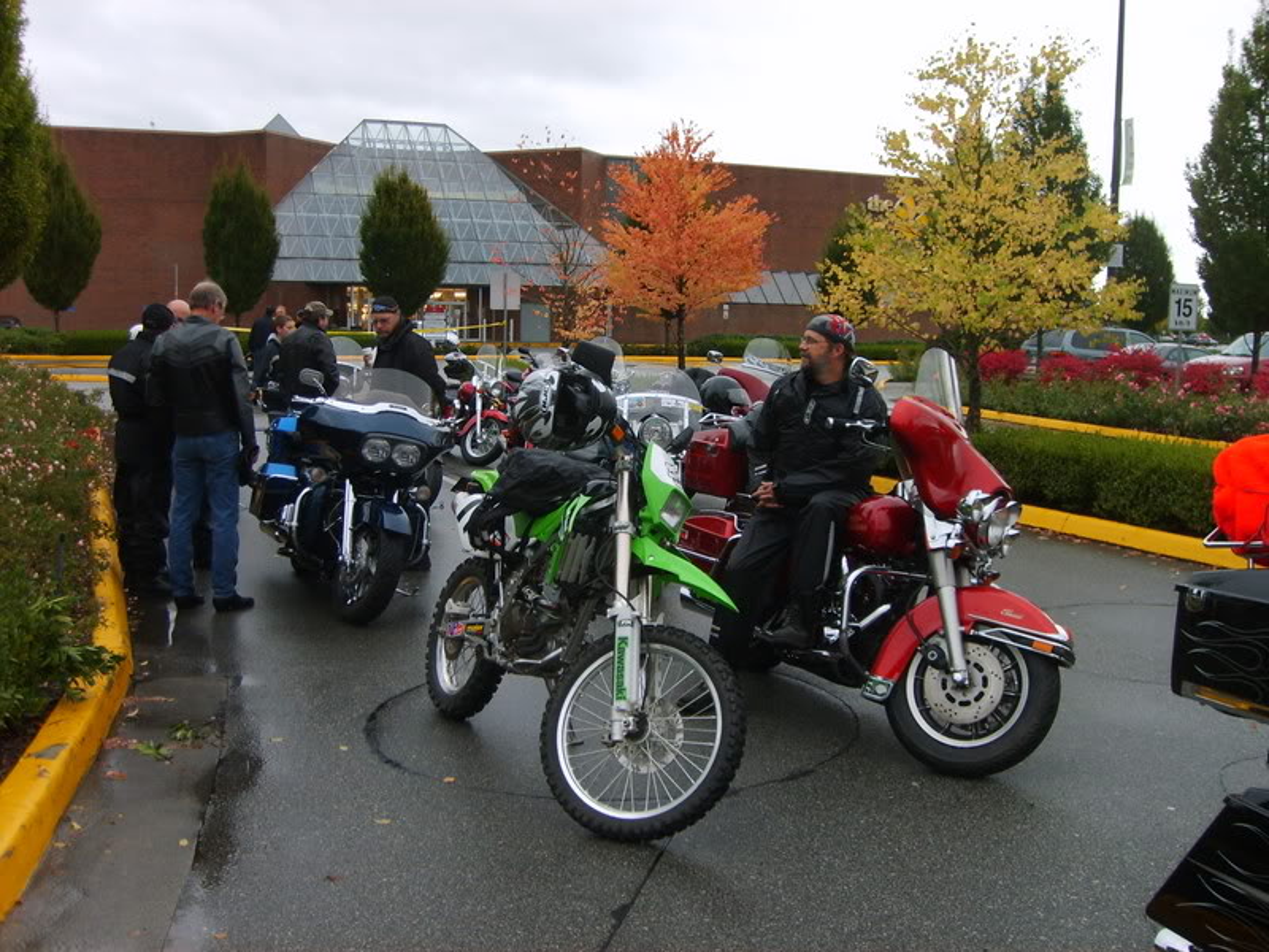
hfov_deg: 52.6
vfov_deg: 40.7
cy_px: 476
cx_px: 634
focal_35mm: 35
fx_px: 1283
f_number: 2.8
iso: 82
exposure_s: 1/30
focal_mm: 5.8
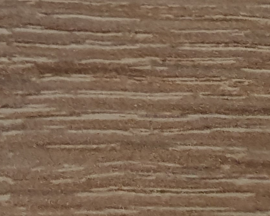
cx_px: -277
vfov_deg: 11.6
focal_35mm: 122
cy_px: -188
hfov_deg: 13.4
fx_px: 975
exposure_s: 1/25
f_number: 2.4
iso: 320
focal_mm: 4.3
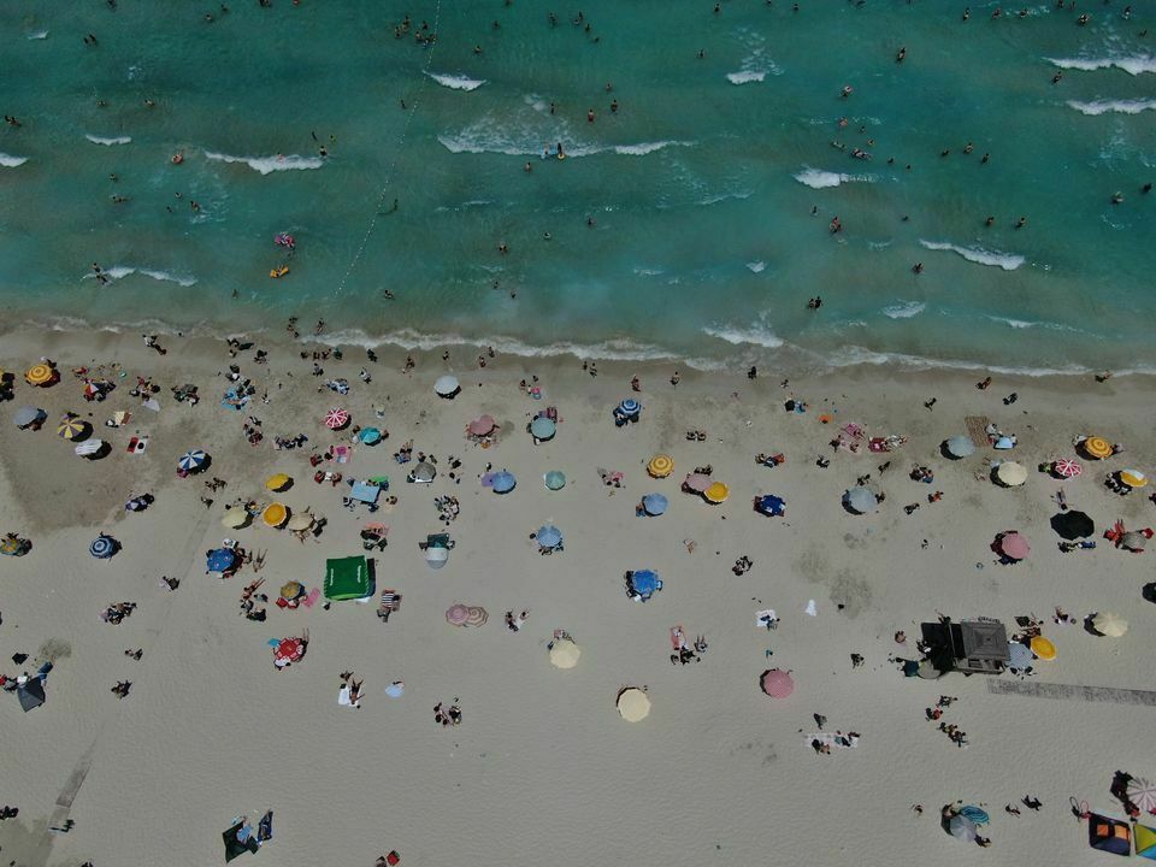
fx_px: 801
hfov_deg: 71.6
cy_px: 434
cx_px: 578
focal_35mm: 24
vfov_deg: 56.8
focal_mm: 4.39
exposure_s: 1/5000
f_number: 2.8
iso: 100
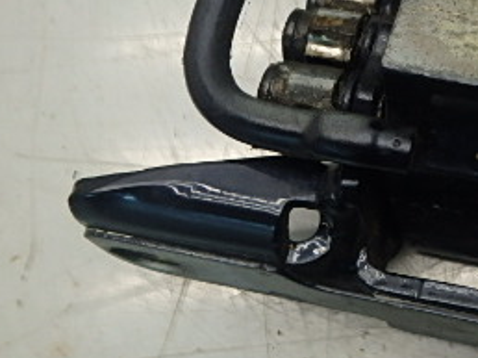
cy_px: 45
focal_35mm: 77
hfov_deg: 23.7
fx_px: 1062
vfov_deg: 18.8
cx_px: 534
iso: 200
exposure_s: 1/40
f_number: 4.7
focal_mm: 5.6
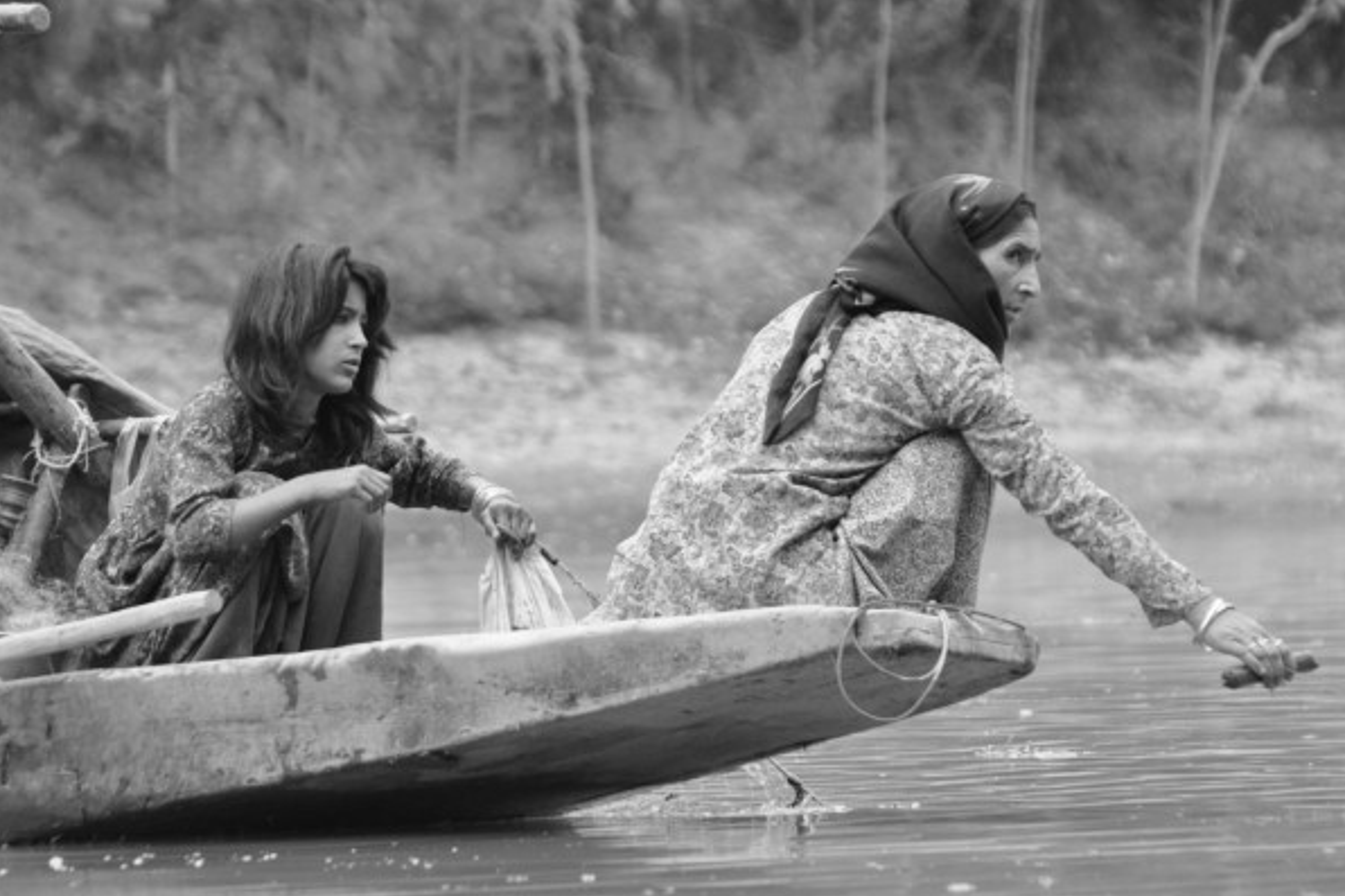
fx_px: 11877
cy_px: 447
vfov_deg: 4.3
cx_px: 670
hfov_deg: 6.5
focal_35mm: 318
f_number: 6.3
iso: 1600
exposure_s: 1/250
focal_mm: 210
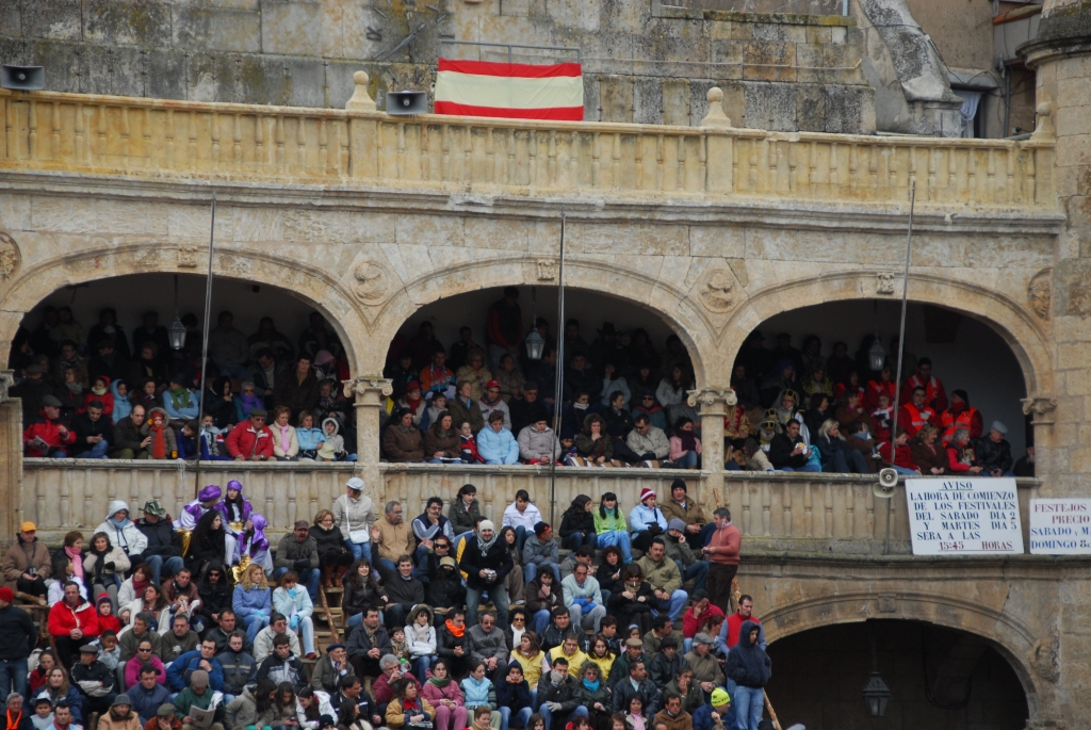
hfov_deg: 11.4
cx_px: 546
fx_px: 5460
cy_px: 365
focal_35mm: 180
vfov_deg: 7.6
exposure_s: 1/180
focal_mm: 120
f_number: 5.3
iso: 250
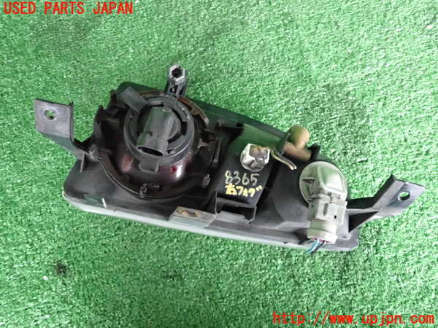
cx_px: 219
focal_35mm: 30
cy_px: 164
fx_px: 380
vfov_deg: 46.8
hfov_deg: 60.0
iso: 3200
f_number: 2.3
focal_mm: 5.4
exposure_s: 1/125
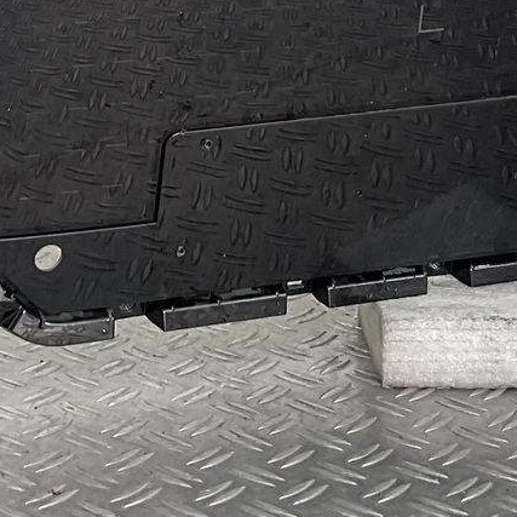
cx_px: 130
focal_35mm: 121
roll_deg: +0.4
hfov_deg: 14.4
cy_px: -194
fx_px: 2045
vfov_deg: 13.8
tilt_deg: -7.2
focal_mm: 3
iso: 16
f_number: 1.8
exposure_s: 1/126
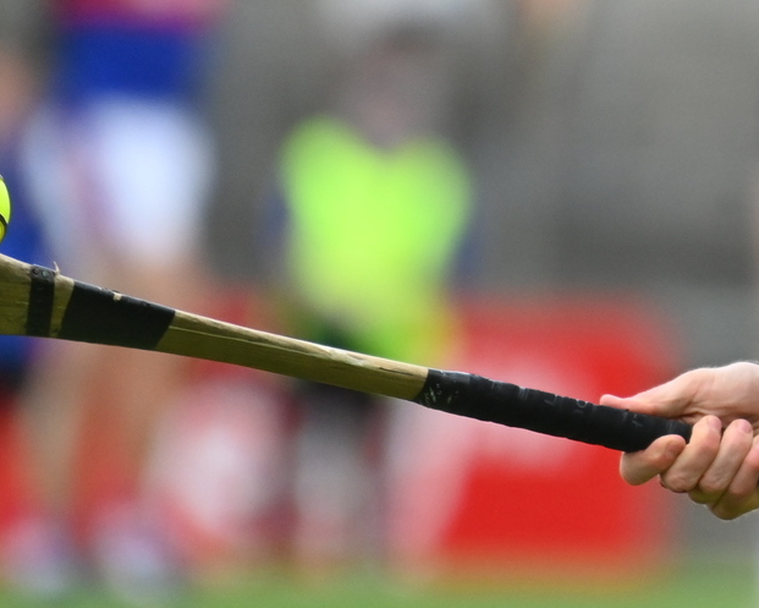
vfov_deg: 1.0
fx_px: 33948
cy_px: -79
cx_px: 1132
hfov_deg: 1.3
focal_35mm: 1511
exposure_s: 1/1600
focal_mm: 500
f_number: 5.6
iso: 2000
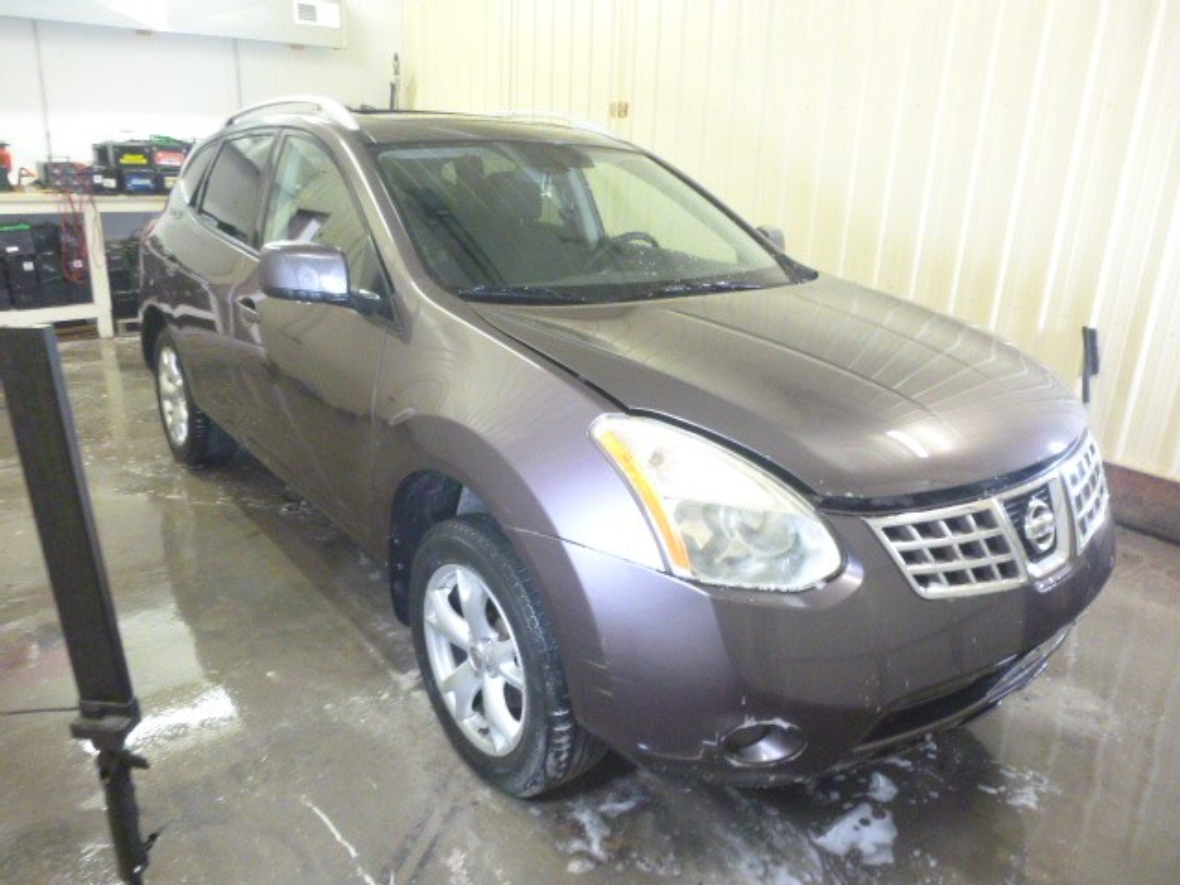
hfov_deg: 69.4
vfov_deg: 54.9
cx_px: 590
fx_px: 852
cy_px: 442
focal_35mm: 25
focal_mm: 4.5
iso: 800
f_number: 3.9
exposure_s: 1/13
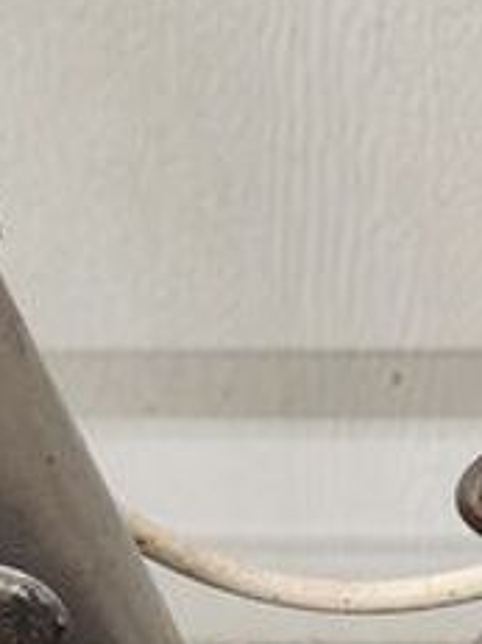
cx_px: 451
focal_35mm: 133
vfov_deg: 14.5
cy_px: 704
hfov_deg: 11.1
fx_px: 2472
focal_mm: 6.14
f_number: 1.65
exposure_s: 1/100
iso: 100
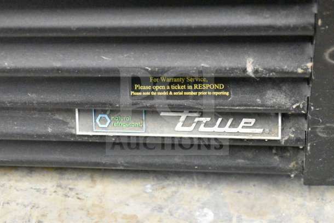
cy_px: 112
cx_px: 167
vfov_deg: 16.6
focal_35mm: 82
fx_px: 766
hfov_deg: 24.6
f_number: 5.6
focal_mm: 55
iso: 25600
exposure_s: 1/100
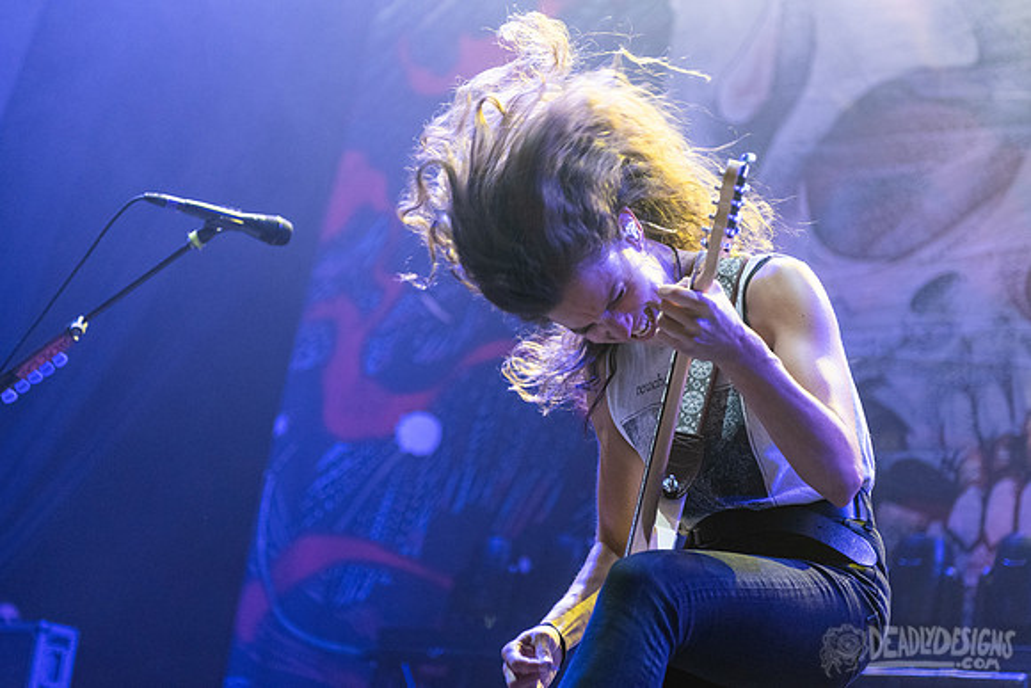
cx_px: 531
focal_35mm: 66
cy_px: 322
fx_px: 1891
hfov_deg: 30.5
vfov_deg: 20.6
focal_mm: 62
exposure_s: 1/500
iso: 3200
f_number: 3.2
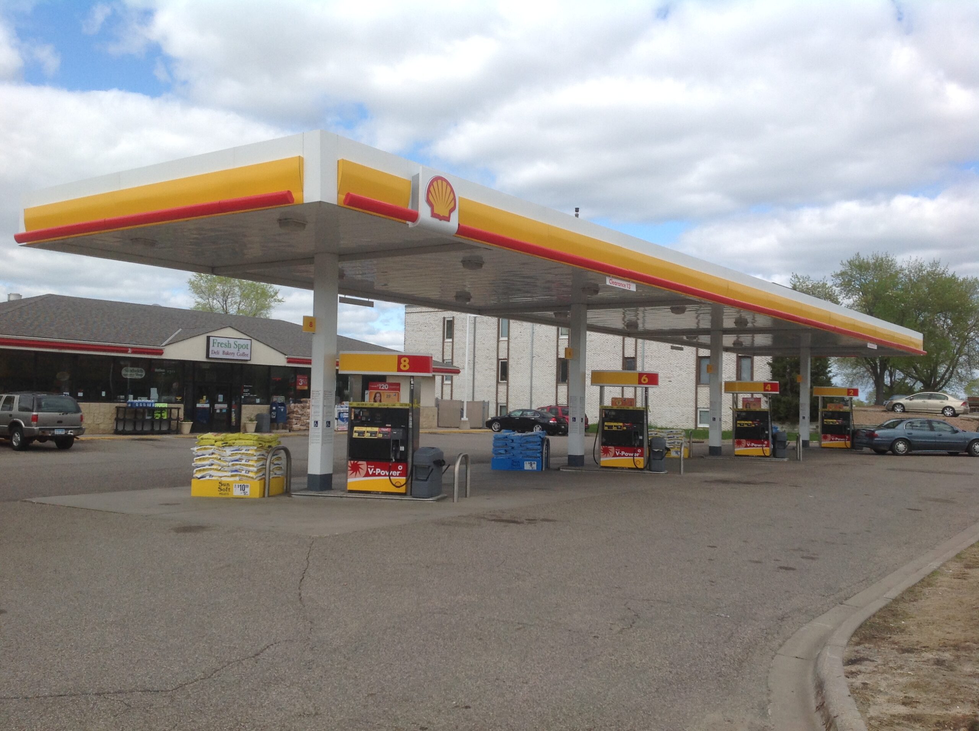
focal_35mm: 35
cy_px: 366
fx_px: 988
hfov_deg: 52.7
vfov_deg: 40.6
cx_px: 490
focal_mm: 4.28
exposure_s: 1/1779
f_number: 2.4
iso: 50
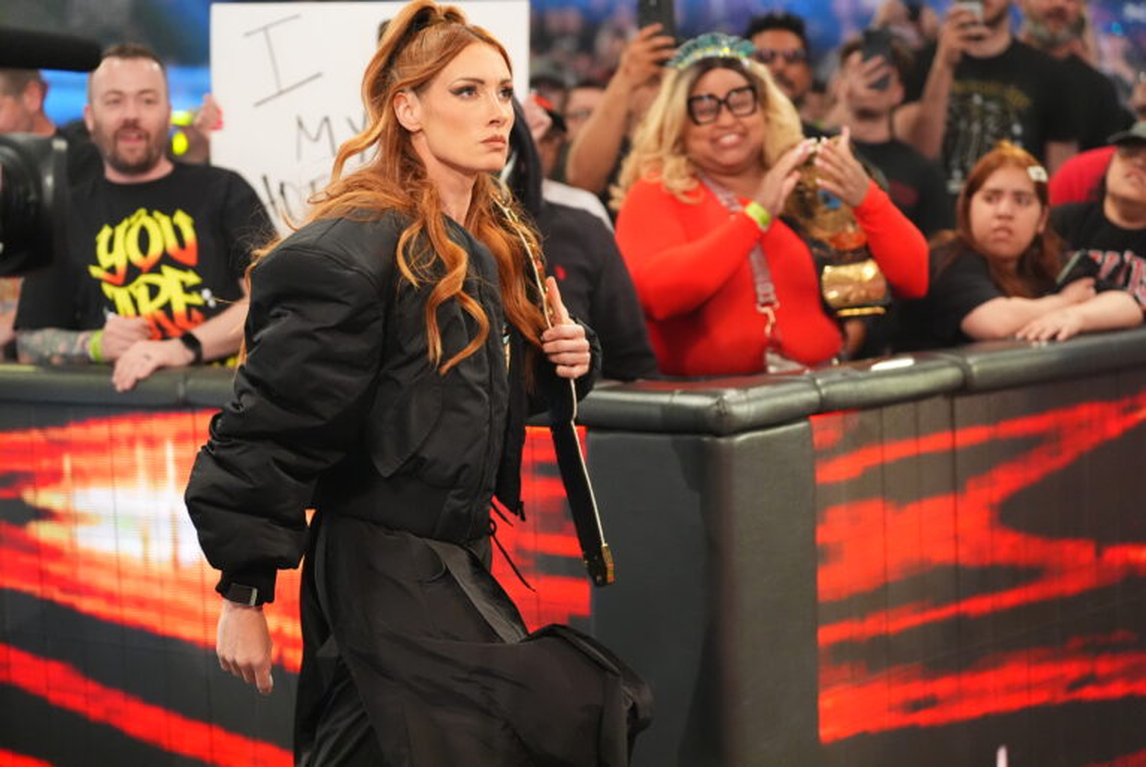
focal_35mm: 80
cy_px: 384
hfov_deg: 25.3
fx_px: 2550
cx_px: 573
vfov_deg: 17.1
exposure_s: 1/800
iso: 6400
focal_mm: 80
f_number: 2.8
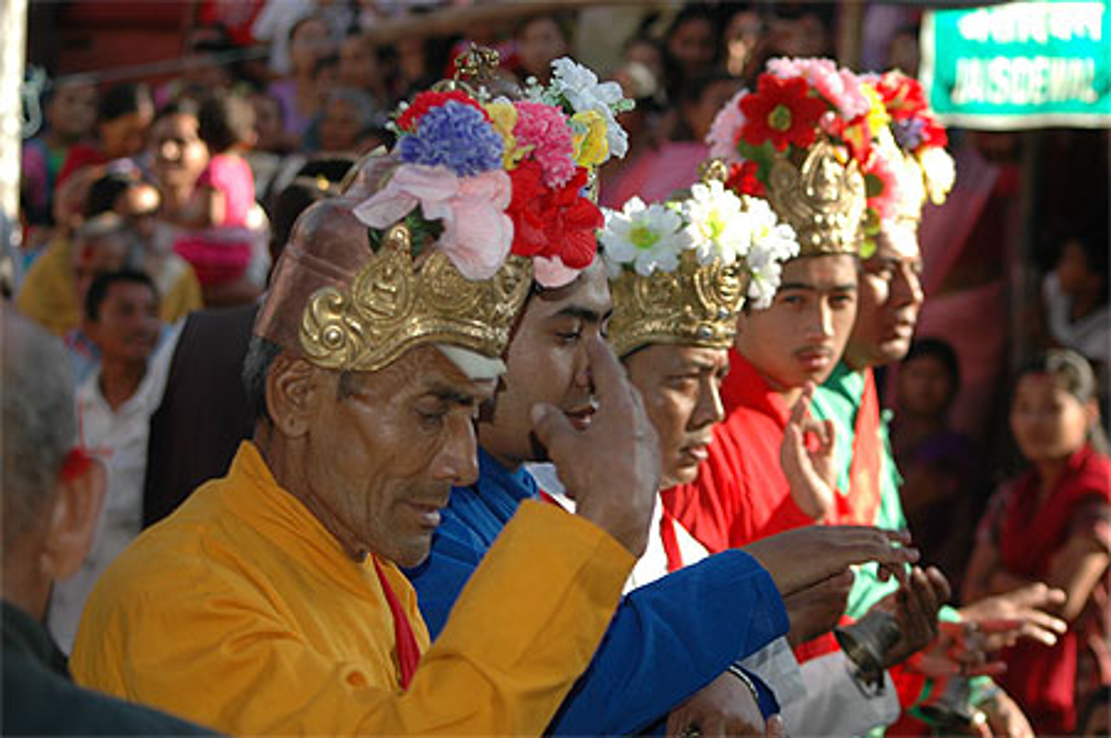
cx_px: 556
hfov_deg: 19.5
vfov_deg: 13.0
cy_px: 369
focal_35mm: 105
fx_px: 3237
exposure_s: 1/400
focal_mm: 70
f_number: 4
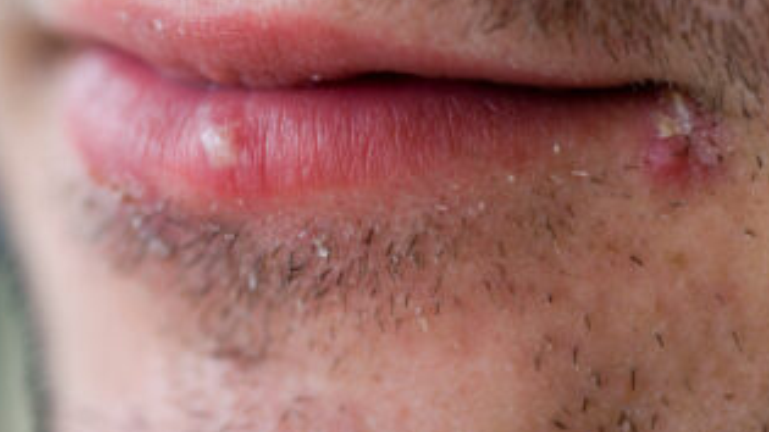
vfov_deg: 10.1
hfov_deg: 17.9
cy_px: 151
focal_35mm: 120
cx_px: 337
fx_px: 2446
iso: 100
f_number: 4
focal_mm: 60
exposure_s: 1/80
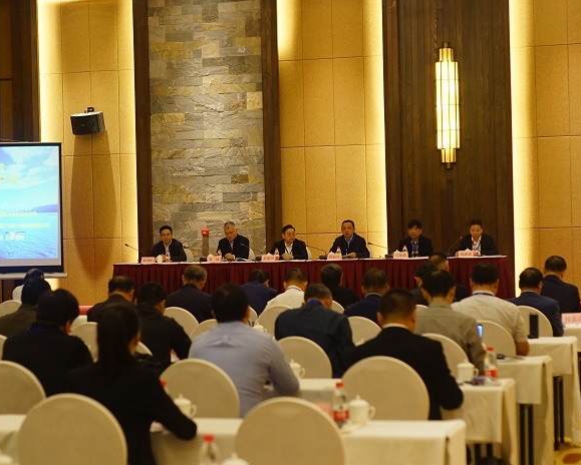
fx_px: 1463
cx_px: 246
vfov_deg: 18.1
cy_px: 232
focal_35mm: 85
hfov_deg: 22.4
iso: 1000
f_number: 2.8
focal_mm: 50
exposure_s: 1/100
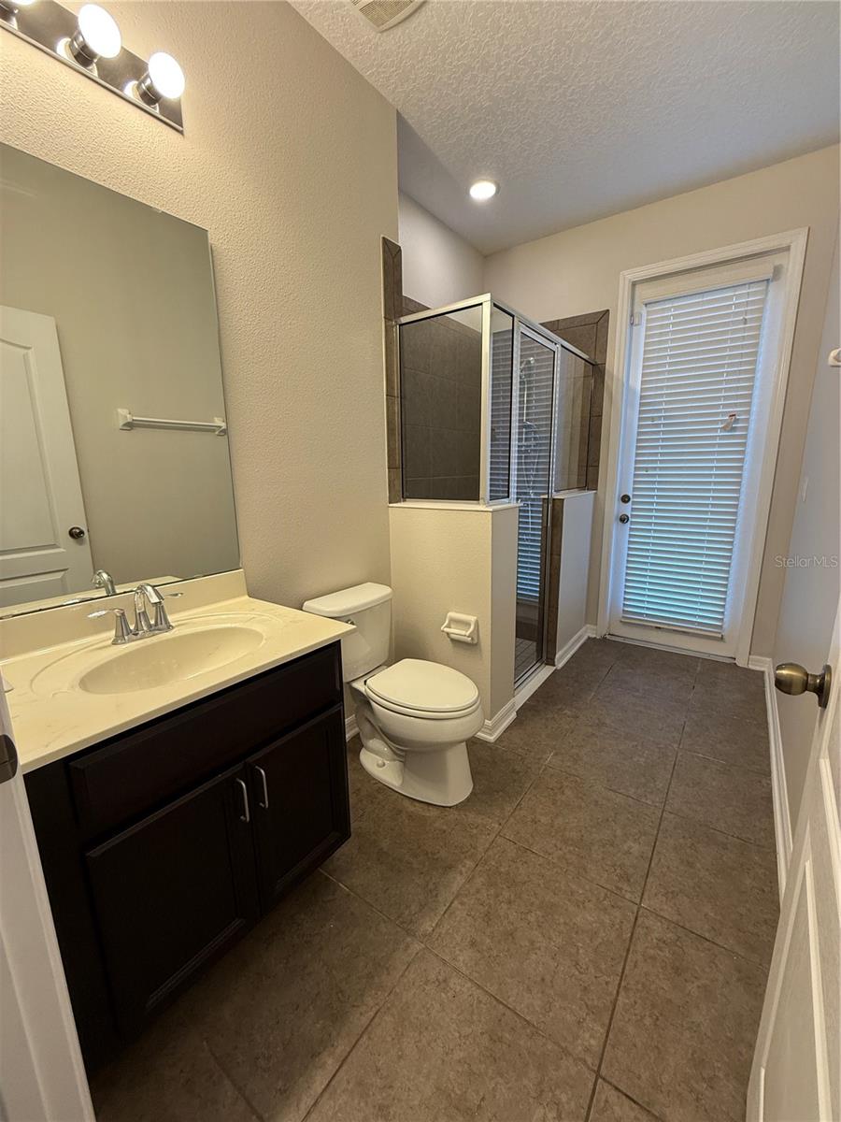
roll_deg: +1.2
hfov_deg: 85.7
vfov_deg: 102.1
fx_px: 454
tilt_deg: -10.3
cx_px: 420
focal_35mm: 14
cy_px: 561
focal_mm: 2.22
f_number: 2.2
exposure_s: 1/60
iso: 200
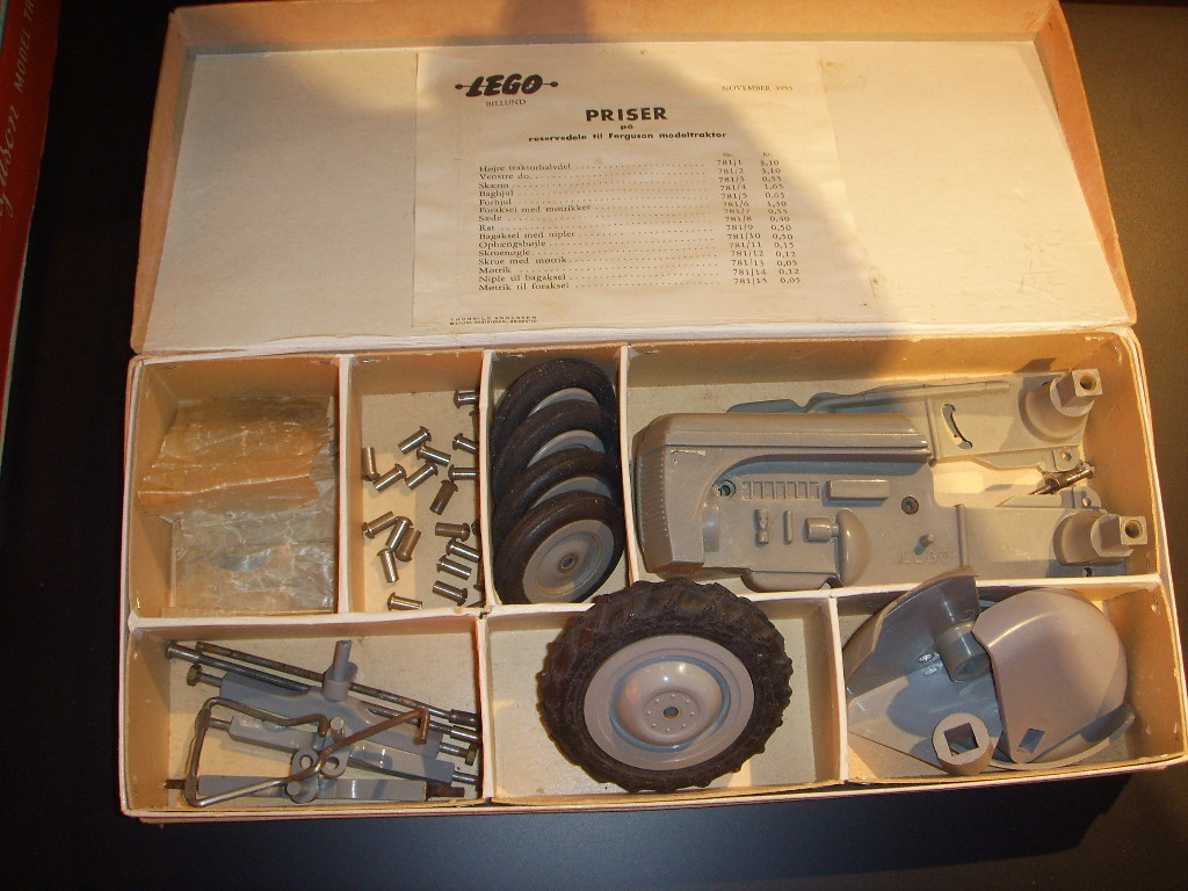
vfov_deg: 36.8
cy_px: 446
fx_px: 1338
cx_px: 594
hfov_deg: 47.9
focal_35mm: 39
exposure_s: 1/45
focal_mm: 6.6
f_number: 3.5
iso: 100
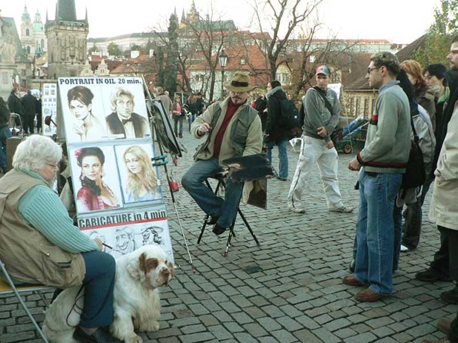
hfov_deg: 51.4
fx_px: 476
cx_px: 229
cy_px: 172
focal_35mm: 36
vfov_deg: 39.7
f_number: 3.2
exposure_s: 1/100
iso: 200
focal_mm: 6
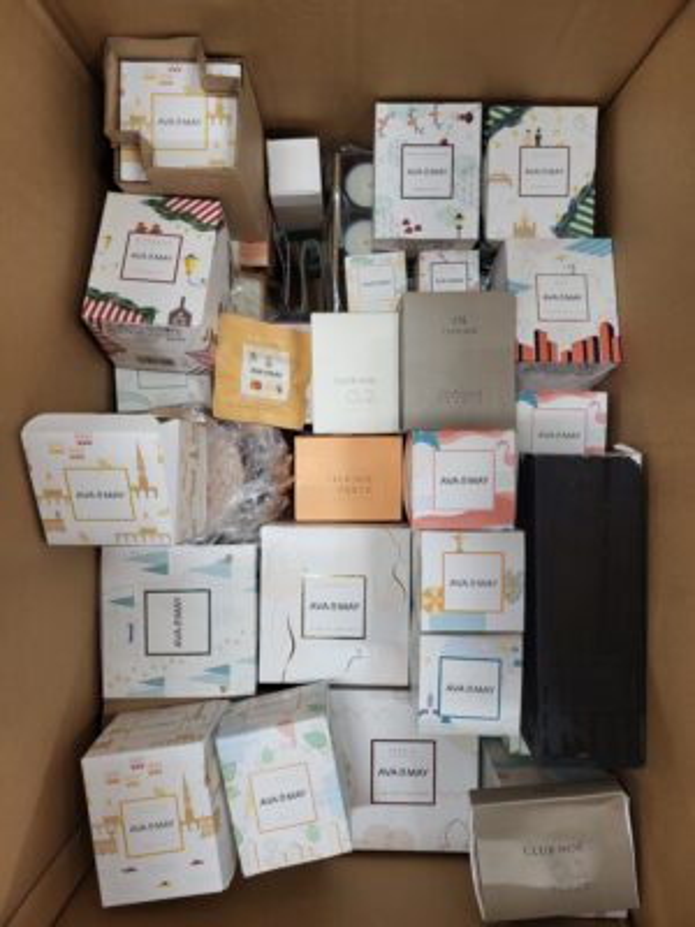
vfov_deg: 67.3
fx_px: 696
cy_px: 464
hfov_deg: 53.1
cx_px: 348
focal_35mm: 26
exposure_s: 1/50
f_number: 1.8
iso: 200
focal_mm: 5.4
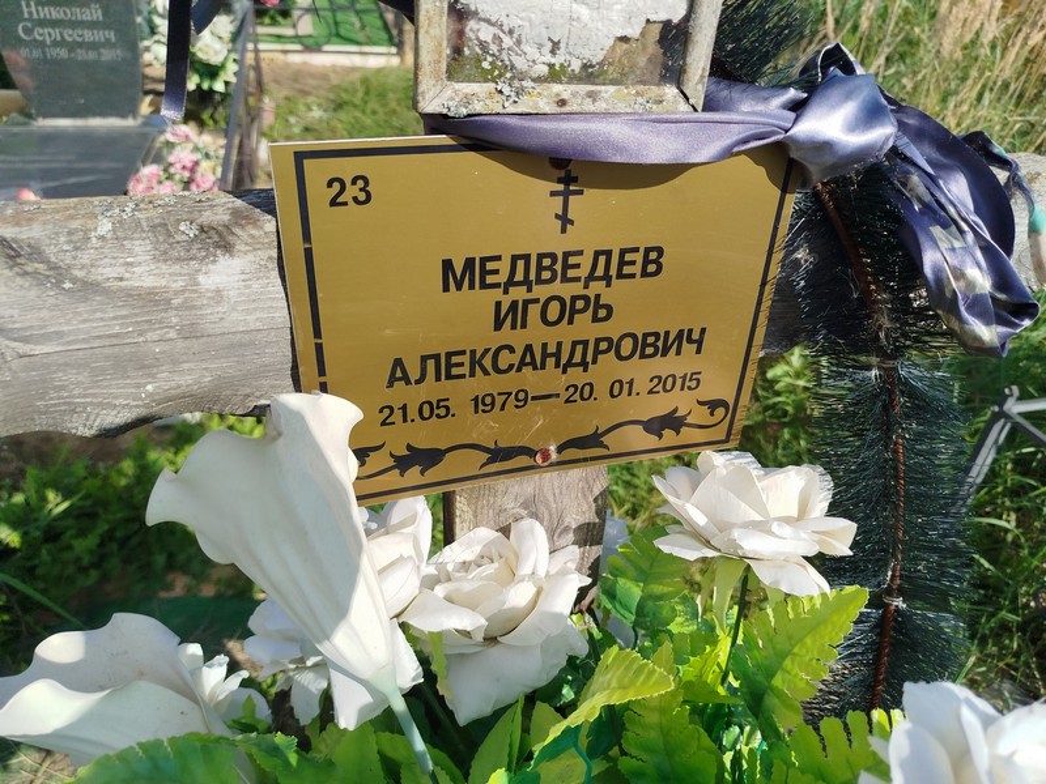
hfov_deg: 71.6
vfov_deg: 56.8
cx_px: 523
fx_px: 725
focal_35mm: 24
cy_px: 392
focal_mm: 5.31
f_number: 1.7
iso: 50
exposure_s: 1/1308
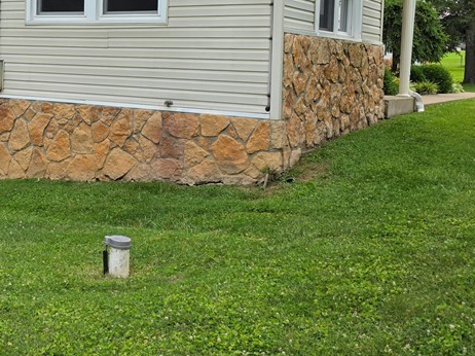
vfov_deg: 28.0
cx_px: 40
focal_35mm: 51
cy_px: 78
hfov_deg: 35.2
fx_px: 699
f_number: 1.7
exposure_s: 1/1343
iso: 80
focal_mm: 6.3
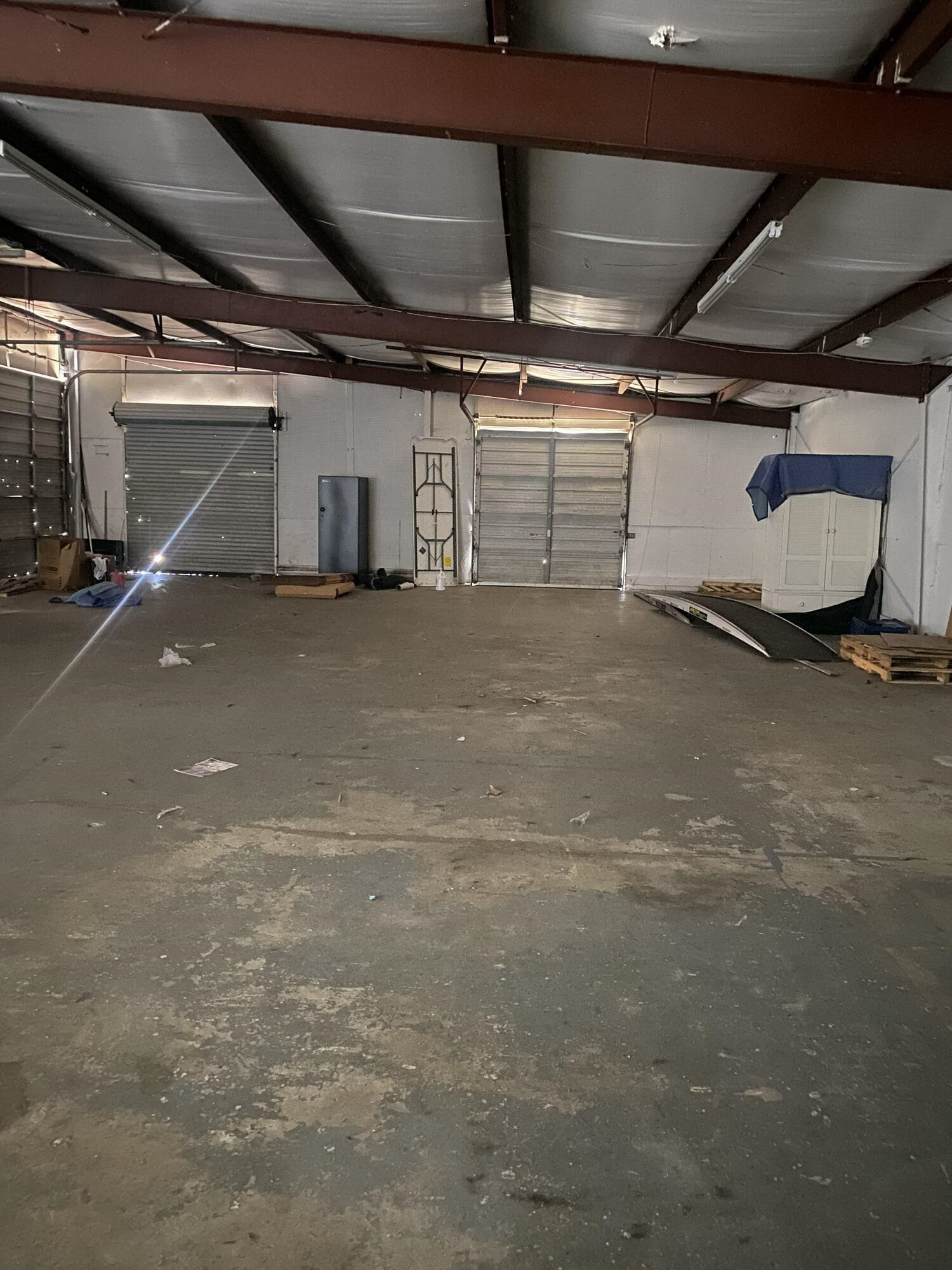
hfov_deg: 53.1
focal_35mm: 26
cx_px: 476
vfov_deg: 67.3
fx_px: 953
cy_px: 635
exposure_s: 1/8
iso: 1250
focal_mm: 4.25
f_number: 1.8
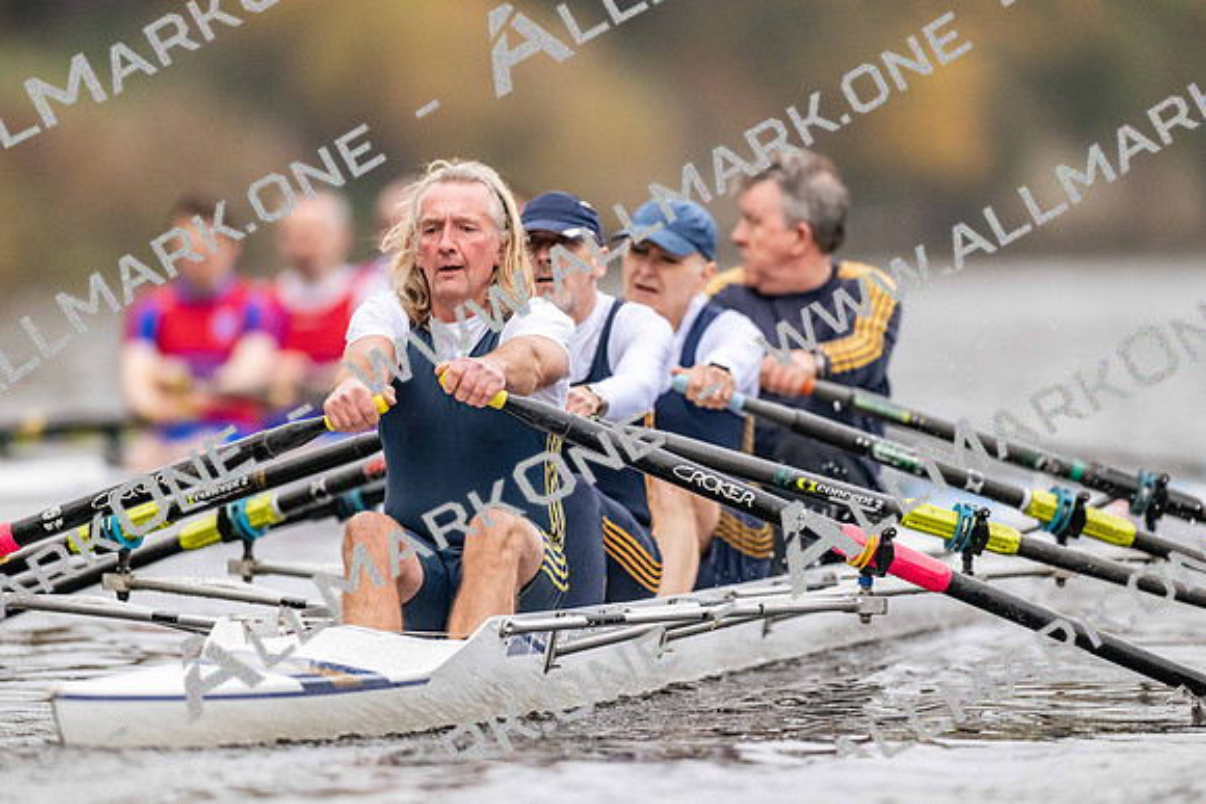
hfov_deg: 3.4
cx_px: 603
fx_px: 20104
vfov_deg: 2.3
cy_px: 402
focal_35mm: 600
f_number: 4
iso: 4500
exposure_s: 1/2500
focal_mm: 600
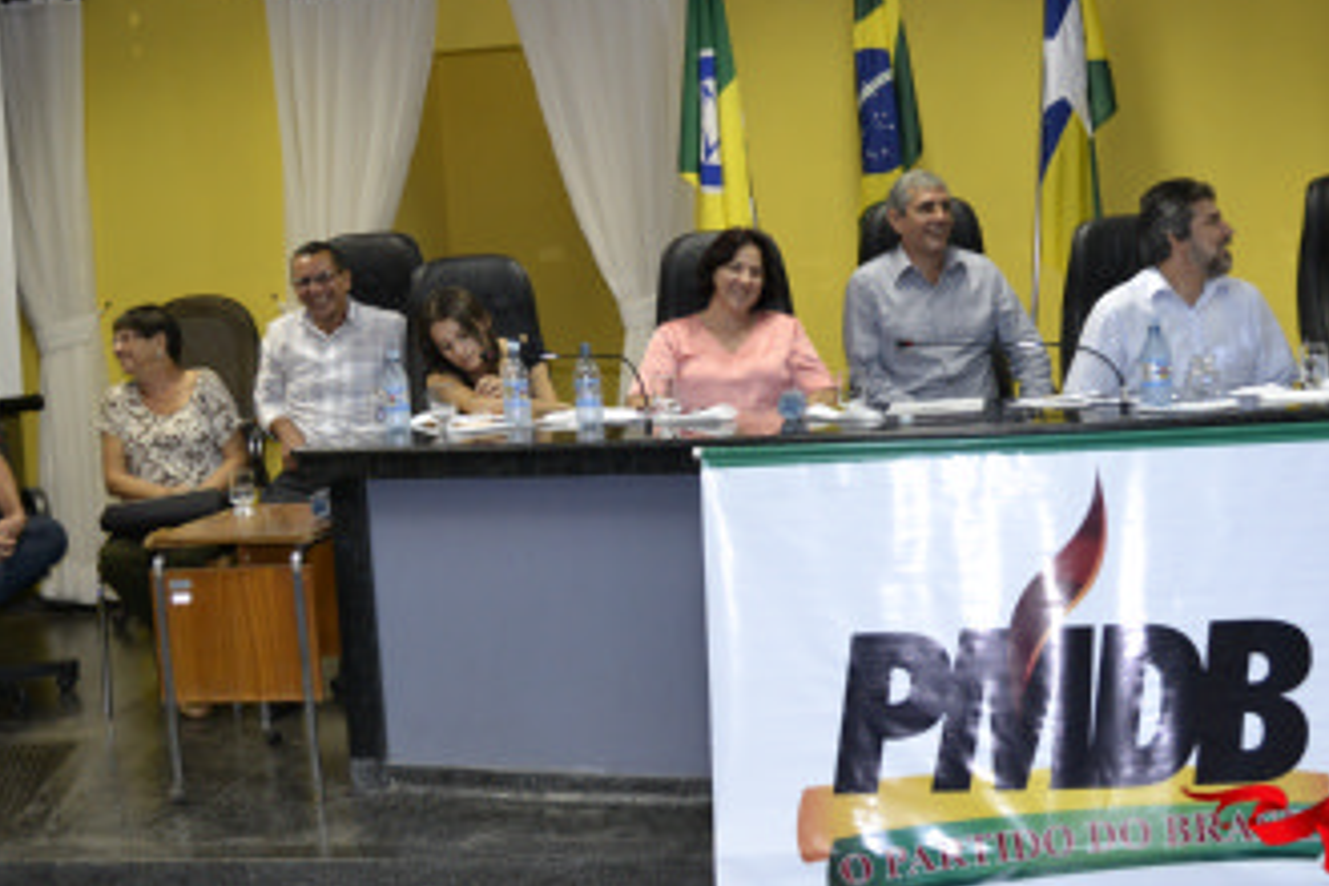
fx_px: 1846
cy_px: 385
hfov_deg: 39.5
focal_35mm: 50
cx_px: 741
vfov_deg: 27.0
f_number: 3.8
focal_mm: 22
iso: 1400
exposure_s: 1/60
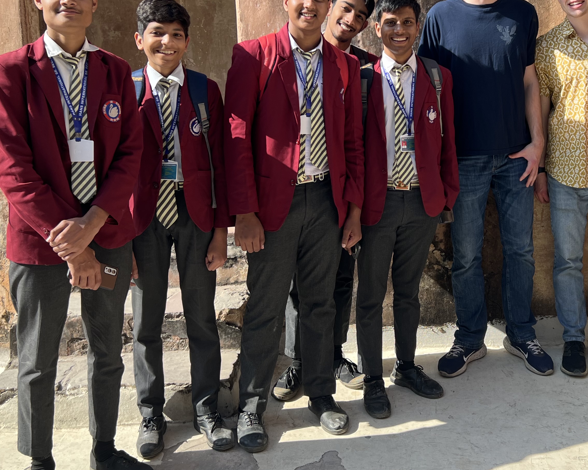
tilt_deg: -7.0
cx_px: 406
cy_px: 149
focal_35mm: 45
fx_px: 783
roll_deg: +0.6
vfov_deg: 33.1
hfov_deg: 40.5
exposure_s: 1/1159
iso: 50
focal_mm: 5.7
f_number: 1.5
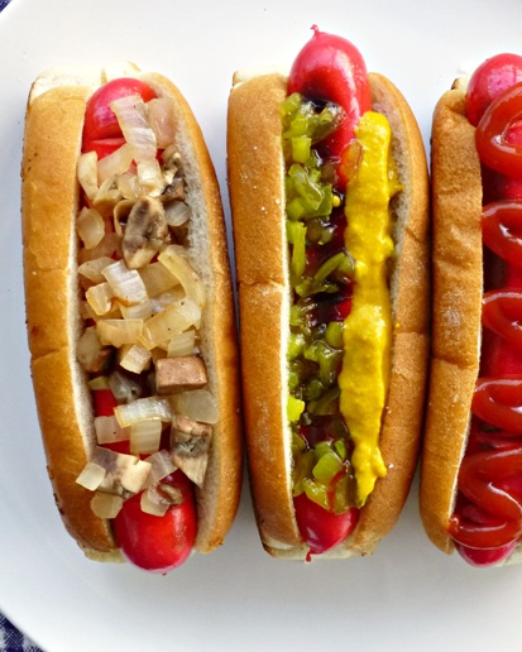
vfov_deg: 30.5
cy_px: 315
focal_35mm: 62
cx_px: 329
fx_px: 1197
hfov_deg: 24.5
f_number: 3.8
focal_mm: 7.4
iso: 200
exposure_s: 1/60
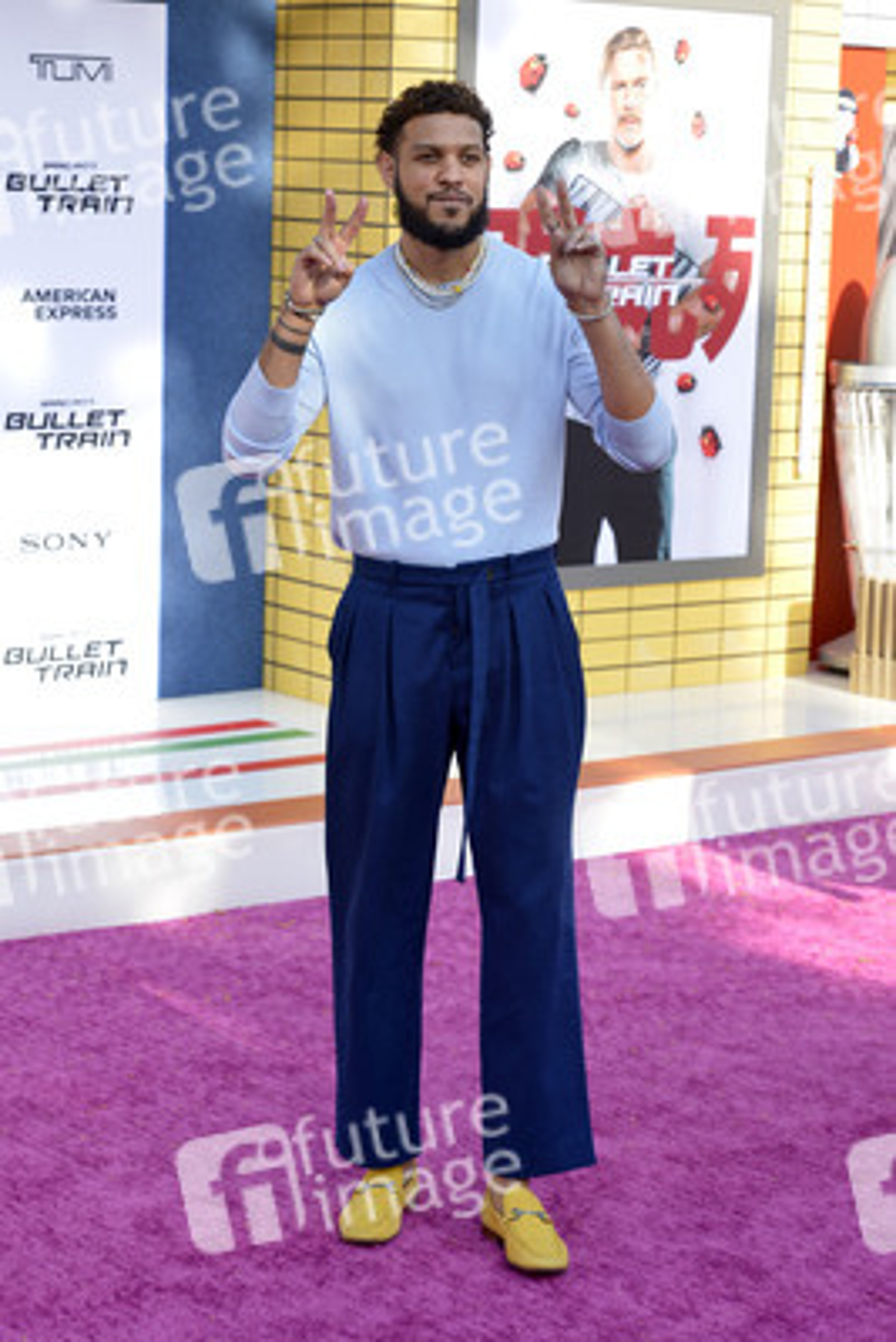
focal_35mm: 70
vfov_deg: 28.8
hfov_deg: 19.5
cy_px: 671
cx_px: 448
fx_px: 2611
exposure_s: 1/250
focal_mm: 70
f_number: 7.1
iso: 500
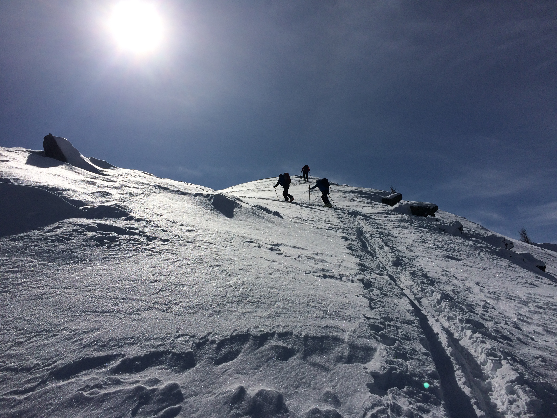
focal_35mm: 29
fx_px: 467
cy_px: 209
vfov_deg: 48.2
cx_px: 278
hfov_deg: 61.7
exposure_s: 1/20833
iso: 40
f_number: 2.2
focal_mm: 4.15
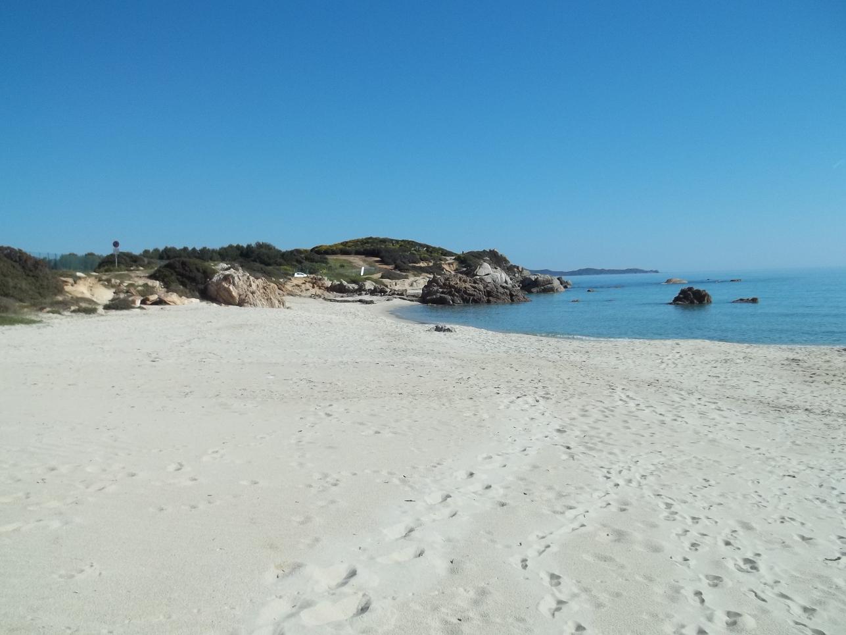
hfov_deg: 55.4
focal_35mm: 33
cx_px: 423
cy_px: 318
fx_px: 806
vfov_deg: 42.9
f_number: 8
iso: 64
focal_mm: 5.9
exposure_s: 1/250
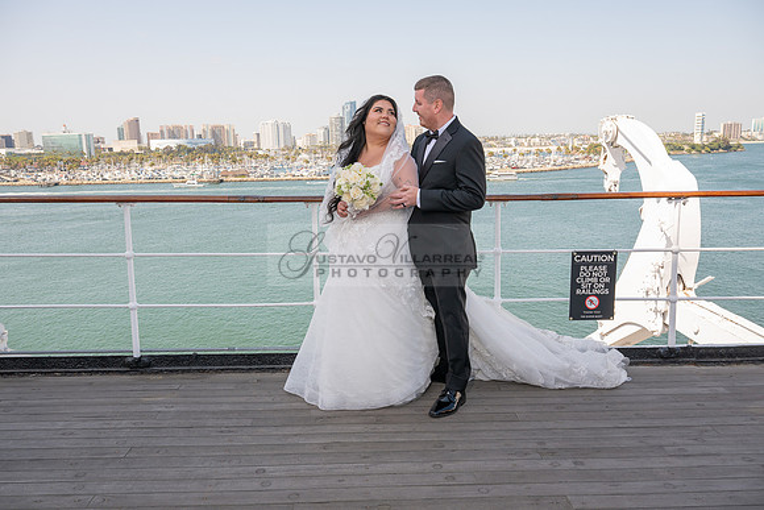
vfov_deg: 44.3
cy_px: 255
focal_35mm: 30
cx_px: 382
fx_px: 626
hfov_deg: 62.8
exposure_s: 1/200
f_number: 9
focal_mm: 29.5
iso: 200
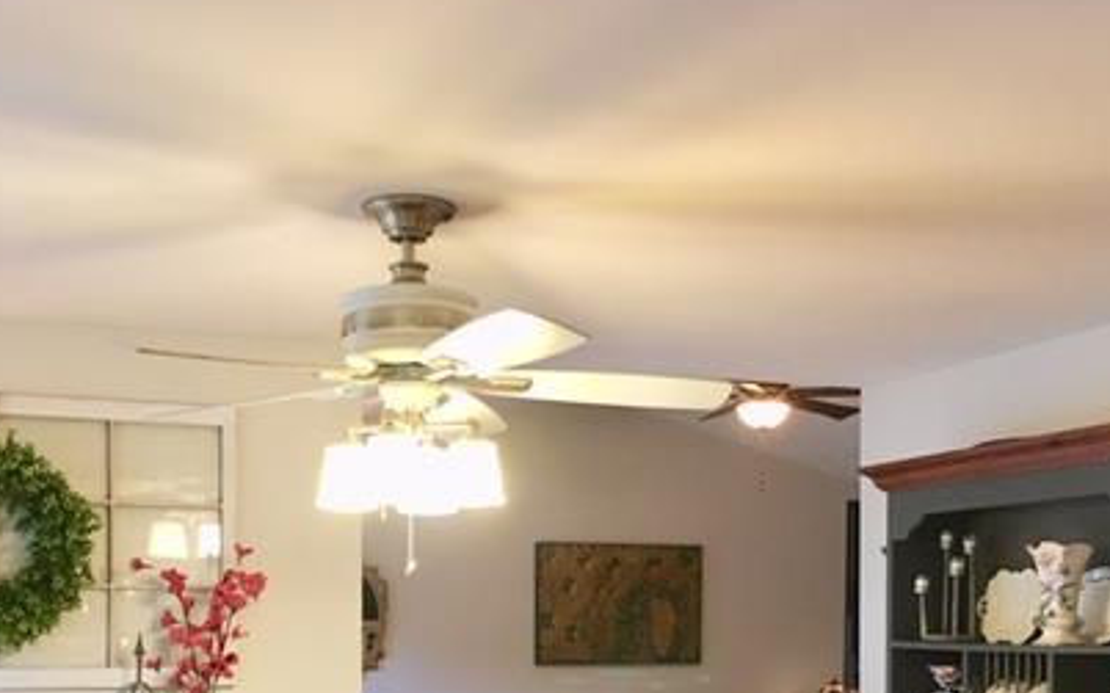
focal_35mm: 49
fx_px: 1482
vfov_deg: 25.5
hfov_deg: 41.0
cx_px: 511
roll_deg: +0.0
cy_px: 624
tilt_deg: +1.9
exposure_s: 1/30
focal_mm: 4.15
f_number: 2.2
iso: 100
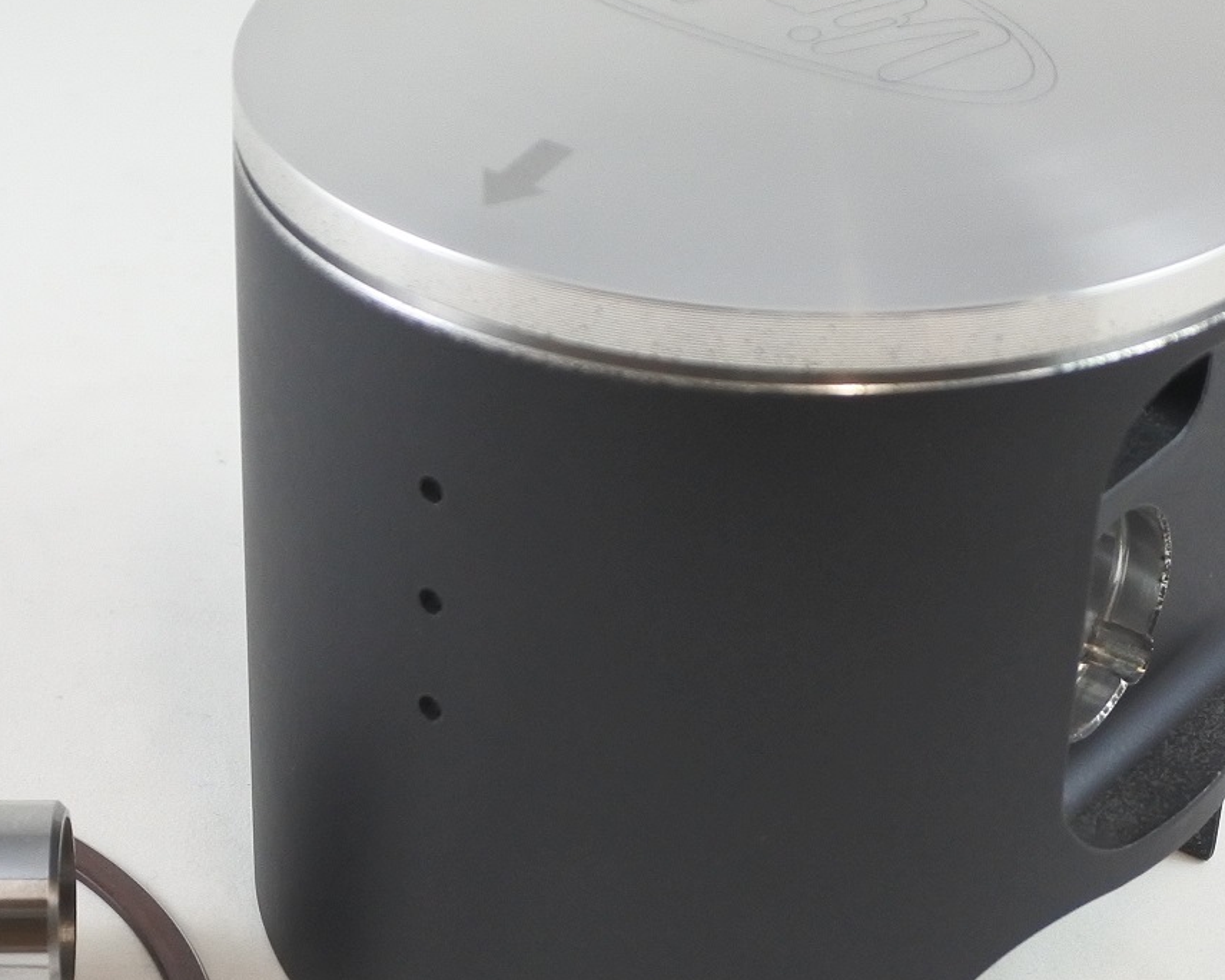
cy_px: 626
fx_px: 2393
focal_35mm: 66
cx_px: 229
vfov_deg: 23.1
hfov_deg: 28.1
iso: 450
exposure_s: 1/125
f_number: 3.8
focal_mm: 11.4
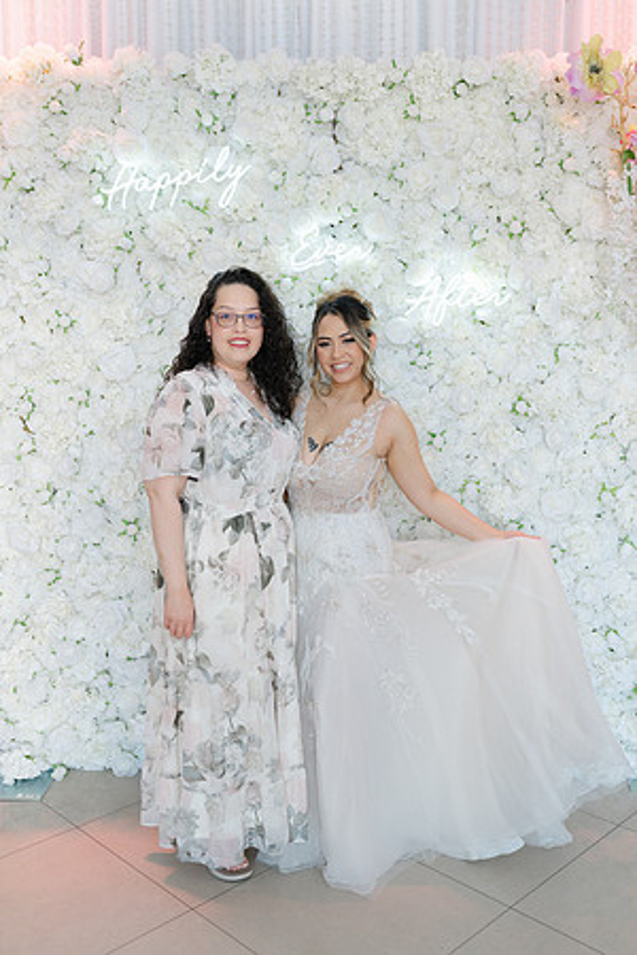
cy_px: 478
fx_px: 929
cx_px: 318
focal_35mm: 35
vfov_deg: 54.4
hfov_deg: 37.9
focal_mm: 35
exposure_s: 1/200
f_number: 4
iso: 400
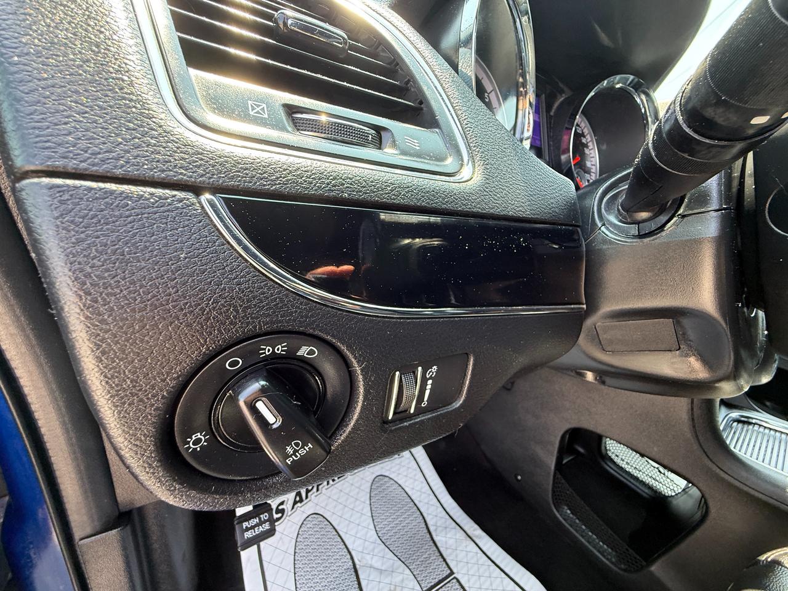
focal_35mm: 14
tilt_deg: -24.5
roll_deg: -10.2
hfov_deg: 102.1
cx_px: 394
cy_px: 296
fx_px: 319
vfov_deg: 85.7
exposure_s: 1/99
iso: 200
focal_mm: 2.22
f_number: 2.2
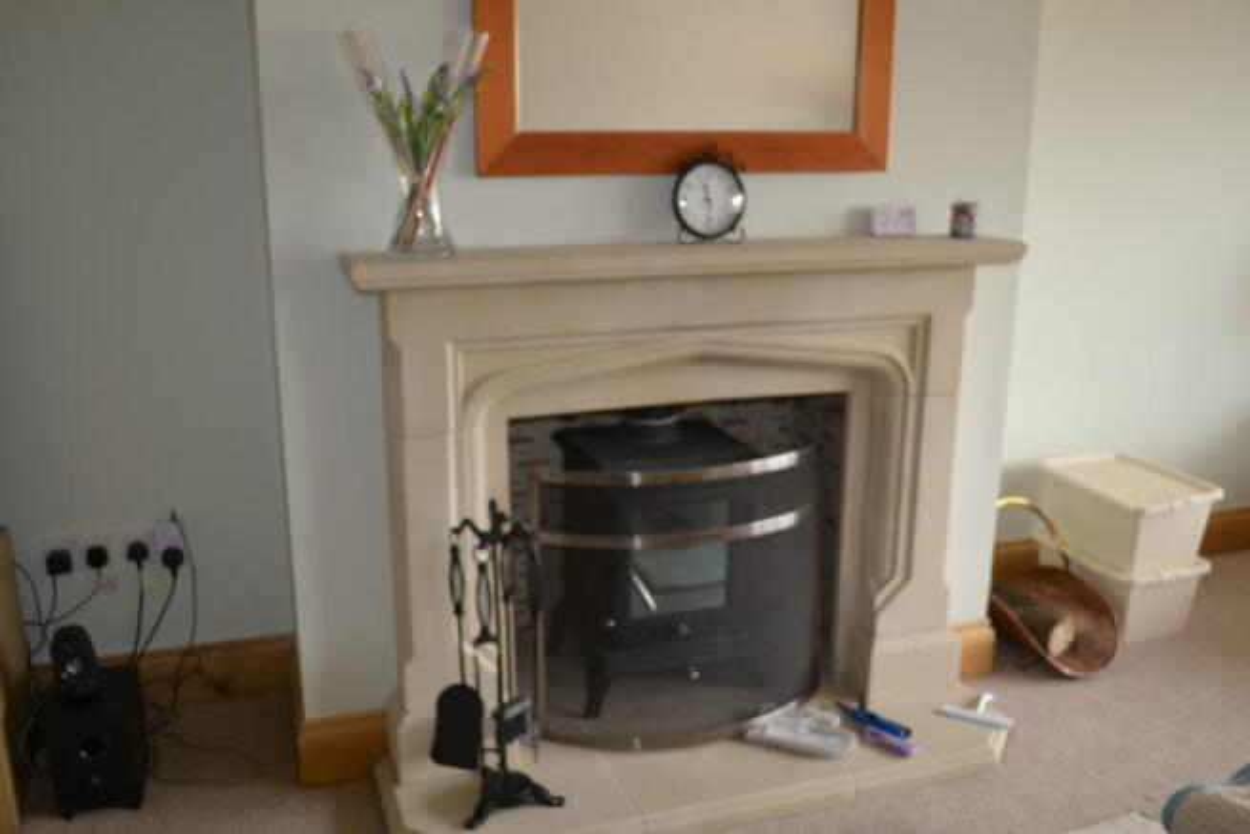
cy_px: 417
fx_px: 1146
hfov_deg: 57.2
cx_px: 625
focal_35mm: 33
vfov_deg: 40.0
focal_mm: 22
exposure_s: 1/30
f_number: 3.8
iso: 360
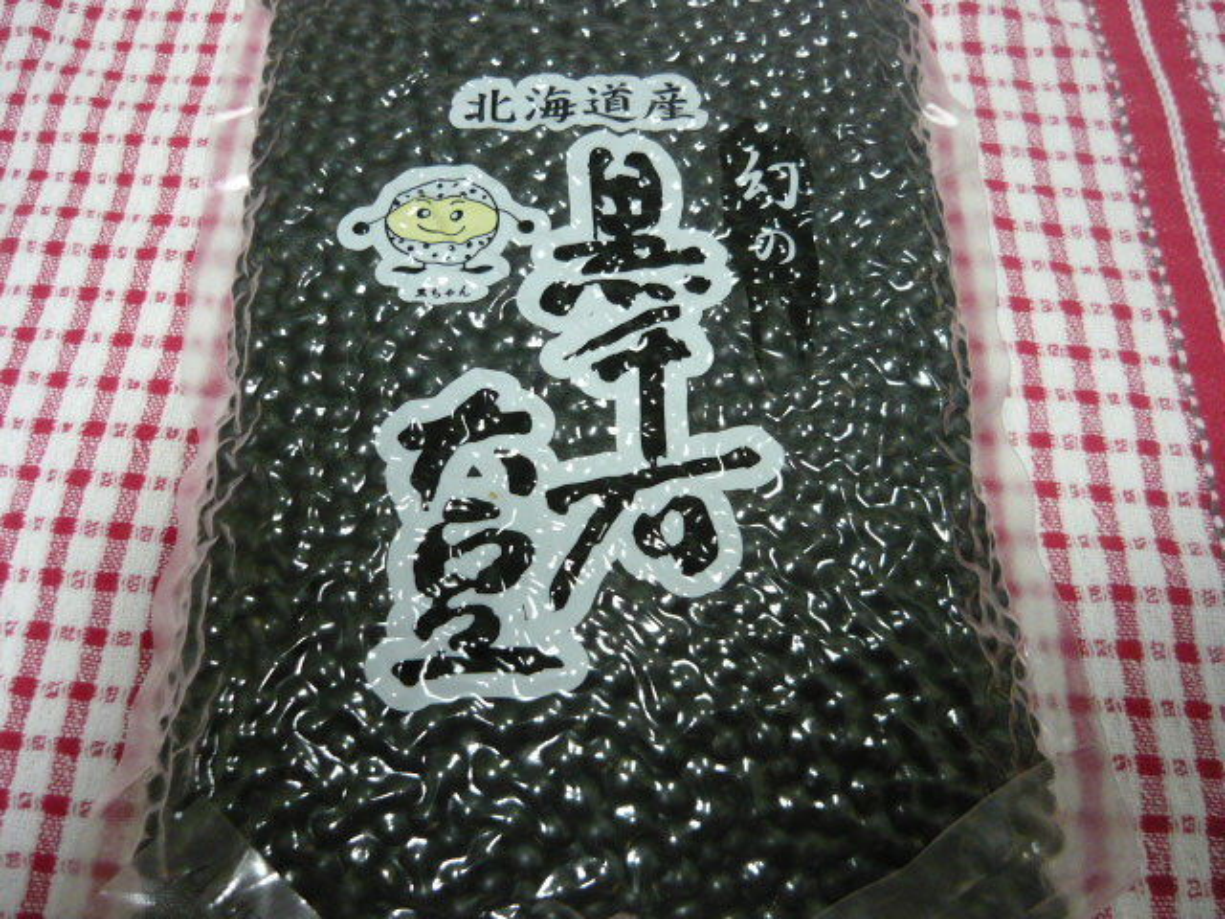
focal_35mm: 33
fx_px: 1168
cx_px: 612
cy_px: 460
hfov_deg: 55.4
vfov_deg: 42.9
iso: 400
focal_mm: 5.5
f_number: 2.8
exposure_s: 1/20
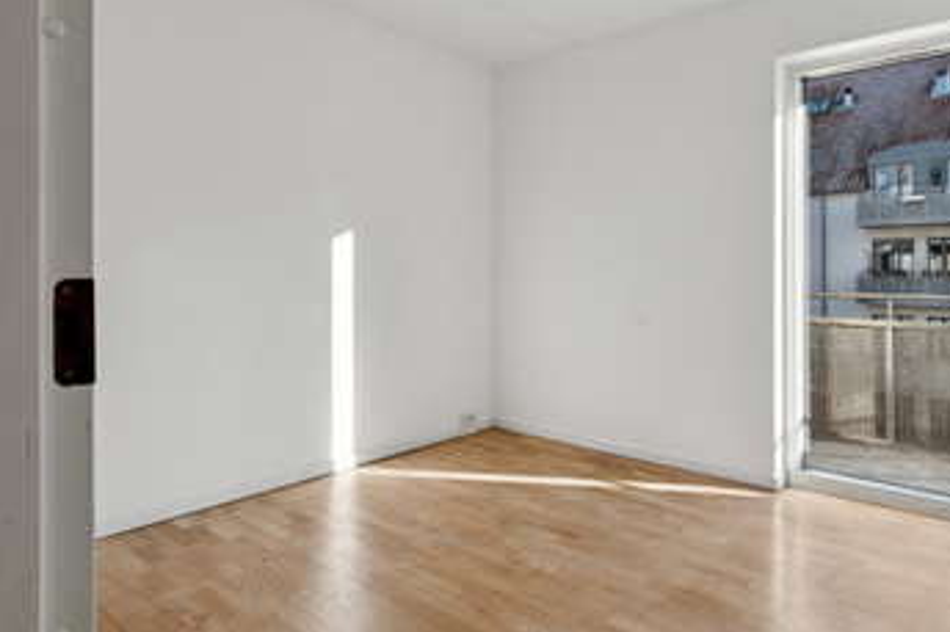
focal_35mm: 22
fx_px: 580
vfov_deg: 56.9
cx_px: 577
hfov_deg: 77.6
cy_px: 270
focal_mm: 12
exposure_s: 1/25
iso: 200
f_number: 10
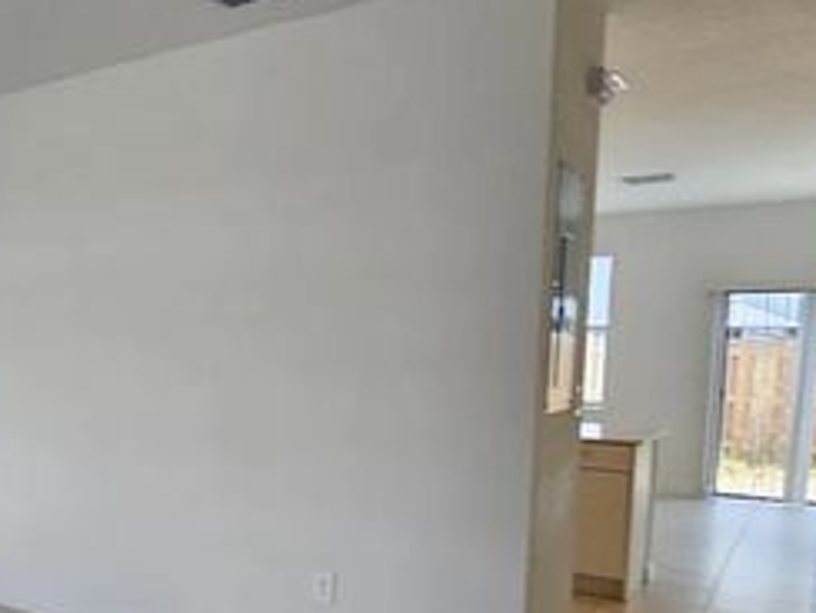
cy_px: 413
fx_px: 802
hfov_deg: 45.9
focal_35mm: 34
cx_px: 10
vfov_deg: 41.2
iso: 64
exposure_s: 1/60
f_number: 2.2
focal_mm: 2.2
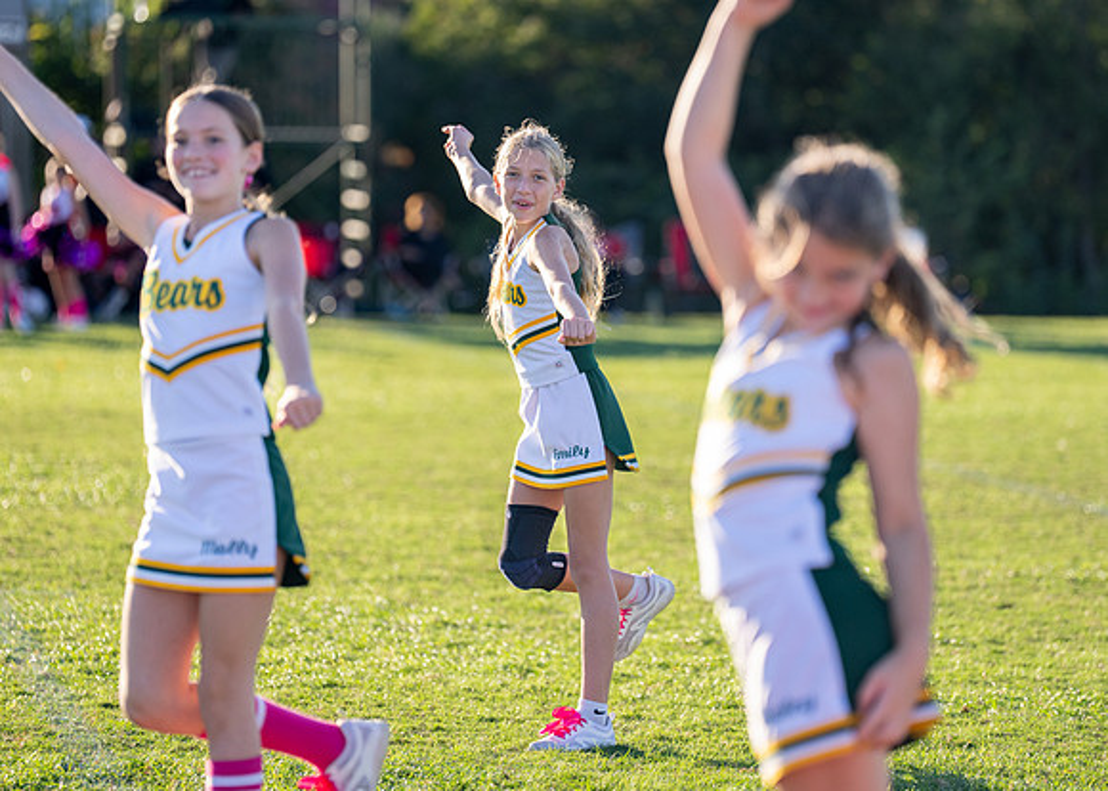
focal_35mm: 188
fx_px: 5907
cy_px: 349
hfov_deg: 10.7
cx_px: 574
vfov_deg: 7.7
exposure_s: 1/2500
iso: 500
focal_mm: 154
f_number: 2.8
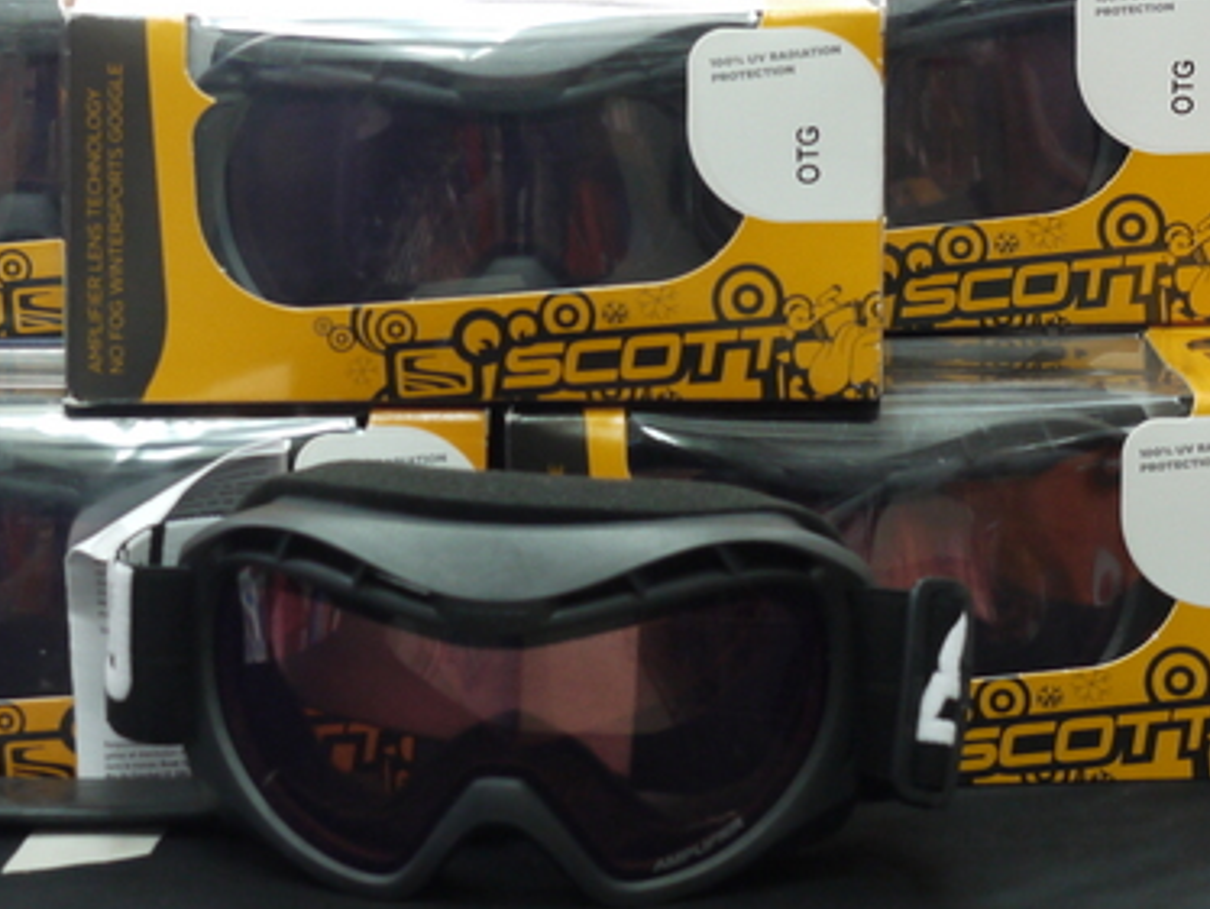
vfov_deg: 6.9
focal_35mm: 215
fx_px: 7520
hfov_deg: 9.2
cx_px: 479
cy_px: 409
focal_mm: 45
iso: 400
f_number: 5.6
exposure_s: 1/15
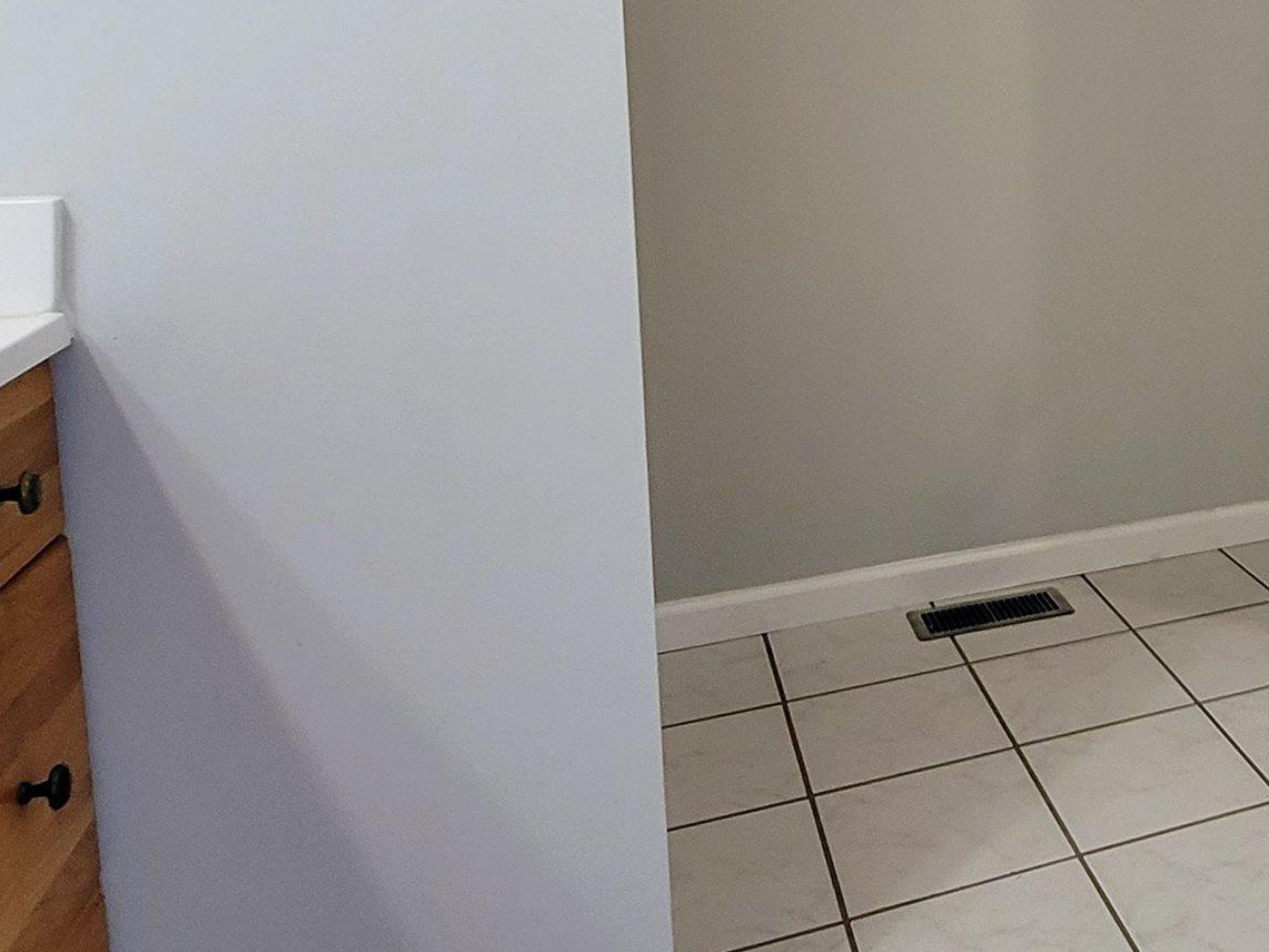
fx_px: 1283
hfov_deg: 44.4
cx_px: 1280
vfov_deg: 38.9
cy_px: 167
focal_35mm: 35
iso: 320
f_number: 2.2
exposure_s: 1/60
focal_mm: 2.2
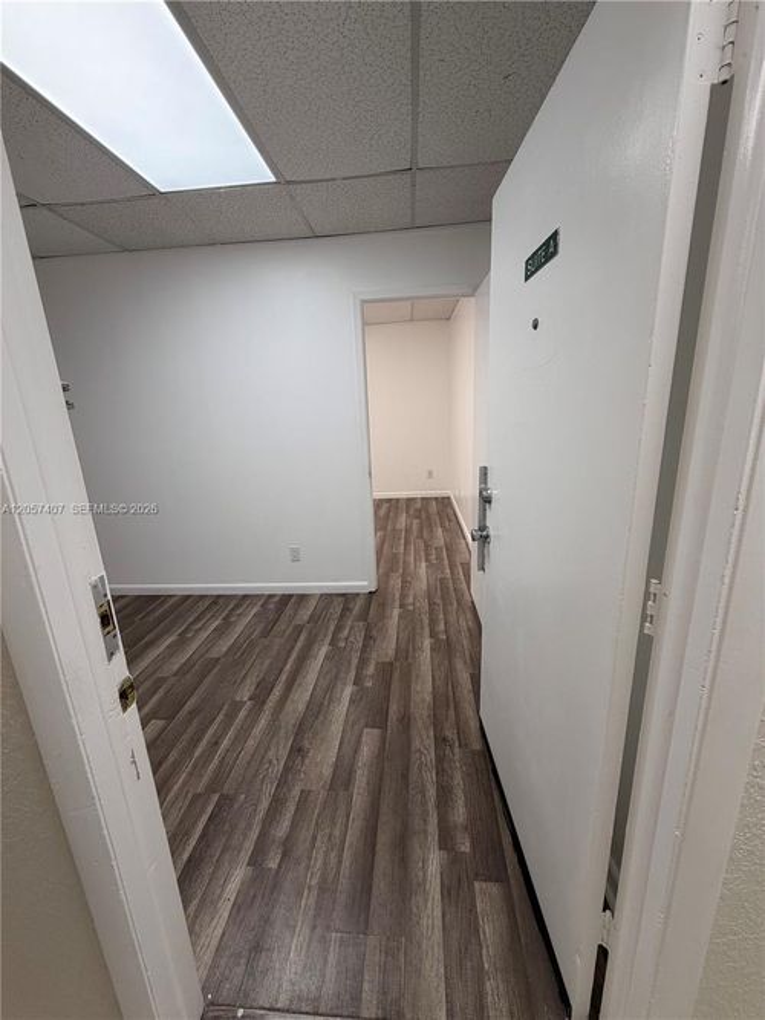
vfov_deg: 102.1
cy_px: 510
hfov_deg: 85.7
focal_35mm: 14
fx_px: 413
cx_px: 382
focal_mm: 2.22
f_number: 2.2
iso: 50
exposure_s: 1/122
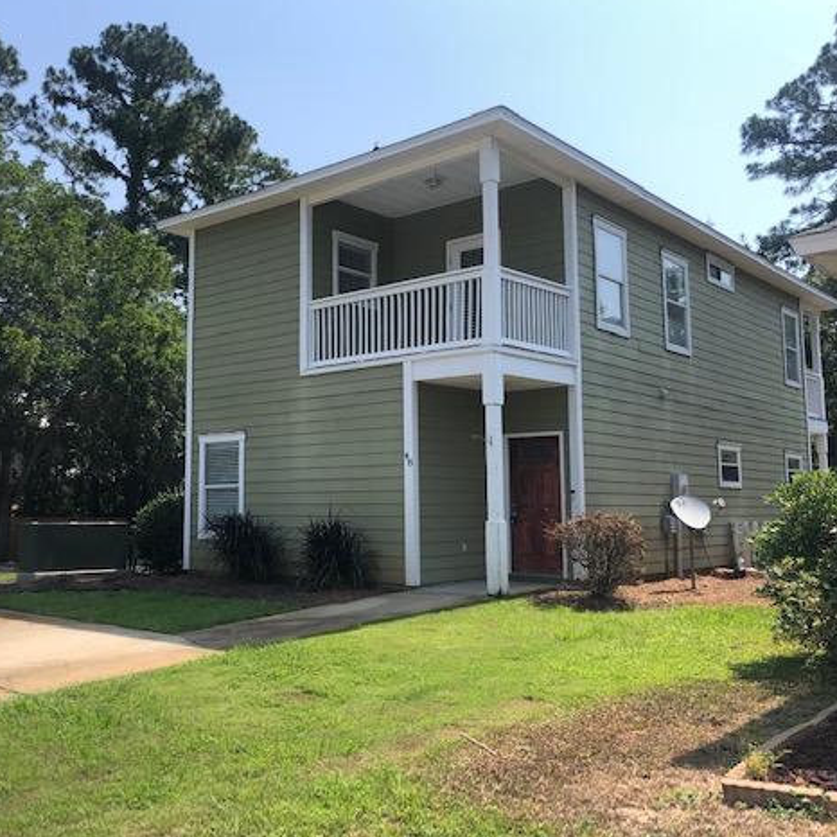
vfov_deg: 48.4
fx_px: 930
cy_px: 408
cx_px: 325
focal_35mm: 34
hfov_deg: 48.1
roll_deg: -1.0
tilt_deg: +6.9
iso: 20
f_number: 1.8
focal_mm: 4
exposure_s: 1/1499
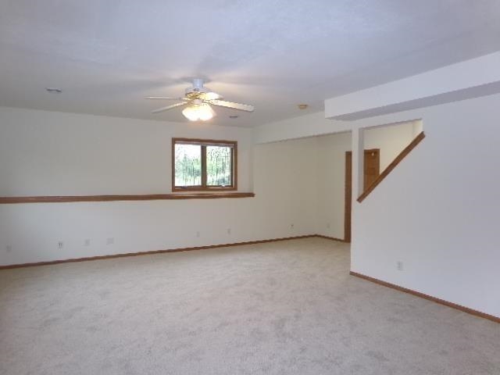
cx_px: 250
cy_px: 188
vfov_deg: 56.8
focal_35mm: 24
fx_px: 347
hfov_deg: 71.6
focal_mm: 4.3
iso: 200
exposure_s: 1/34
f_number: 3.7
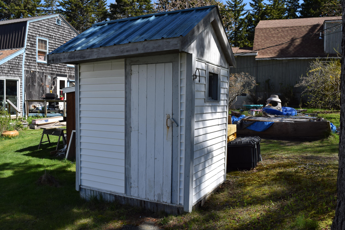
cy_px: 115
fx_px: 287
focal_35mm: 30
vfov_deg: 43.6
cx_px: 172
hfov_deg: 61.9
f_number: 10
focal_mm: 20
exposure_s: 1/400
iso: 200
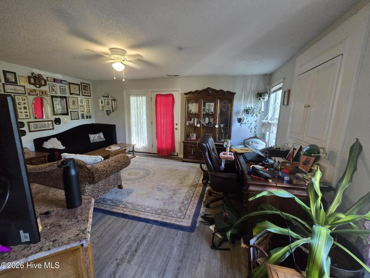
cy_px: 139
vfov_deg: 89.9
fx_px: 139
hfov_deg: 106.2
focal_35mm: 13
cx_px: 185
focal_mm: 2.2
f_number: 2.2
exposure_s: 1/60
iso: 800
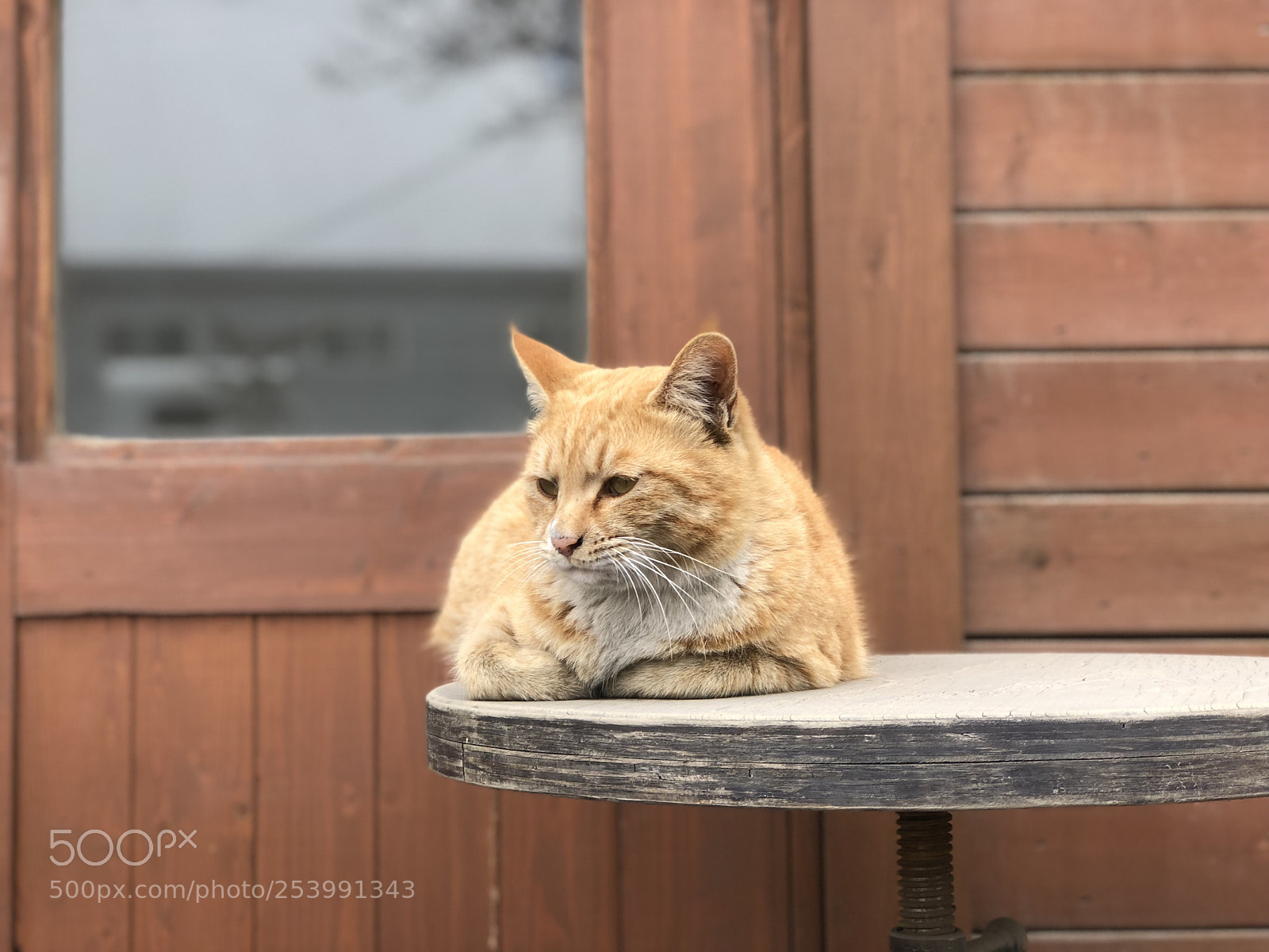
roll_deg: +0.9
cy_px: 476
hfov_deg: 33.8
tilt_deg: +2.1
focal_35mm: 57
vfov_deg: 25.7
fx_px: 2090
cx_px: 634
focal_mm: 6.6
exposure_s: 1/121
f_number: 2.8
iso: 25
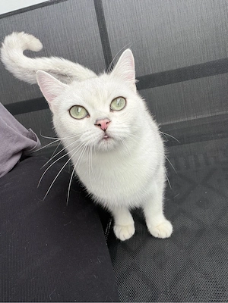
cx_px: 114
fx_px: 263
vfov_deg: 60.0
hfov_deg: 46.8
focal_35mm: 30
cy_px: 152
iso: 25
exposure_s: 1/179
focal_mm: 2.71
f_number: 1.9
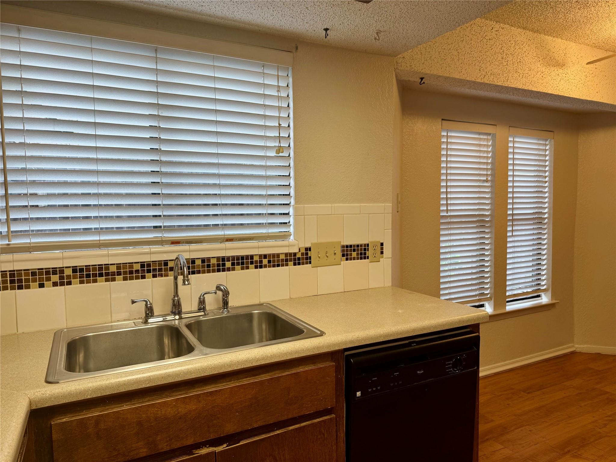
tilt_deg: -4.7
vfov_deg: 56.8
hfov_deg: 71.6
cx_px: 308
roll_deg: +0.7
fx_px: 427
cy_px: 231
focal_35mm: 24
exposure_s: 1/120
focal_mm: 6.76
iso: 50
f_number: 1.78
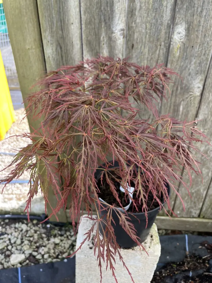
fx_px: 212
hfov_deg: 53.1
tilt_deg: -32.2
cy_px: 142
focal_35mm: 26
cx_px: 106
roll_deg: +0.5
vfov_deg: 67.3
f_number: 1.6
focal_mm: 5.1
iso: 40
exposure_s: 1/240
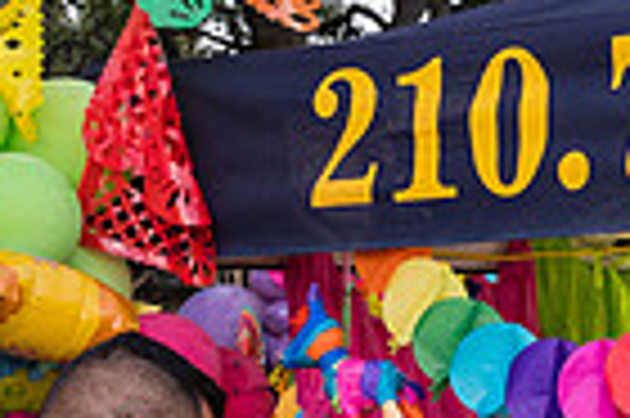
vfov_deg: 12.6
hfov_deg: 17.3
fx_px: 1888
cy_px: 360
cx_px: 914
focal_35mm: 108
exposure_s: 1/320
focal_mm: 24
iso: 1250
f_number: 4
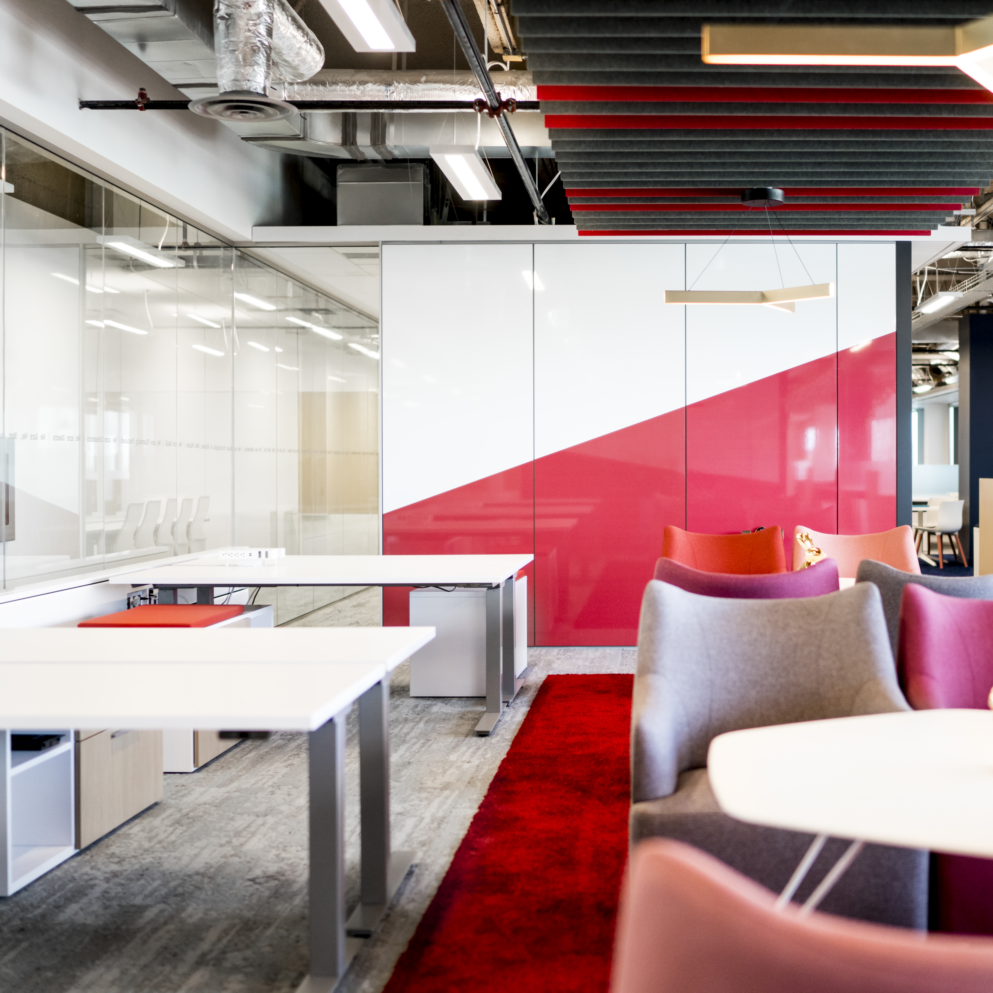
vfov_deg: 36.8
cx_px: 671
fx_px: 1493
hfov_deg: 36.4
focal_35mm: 46
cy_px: 497
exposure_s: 1/250
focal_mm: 35
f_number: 1.4
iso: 1250
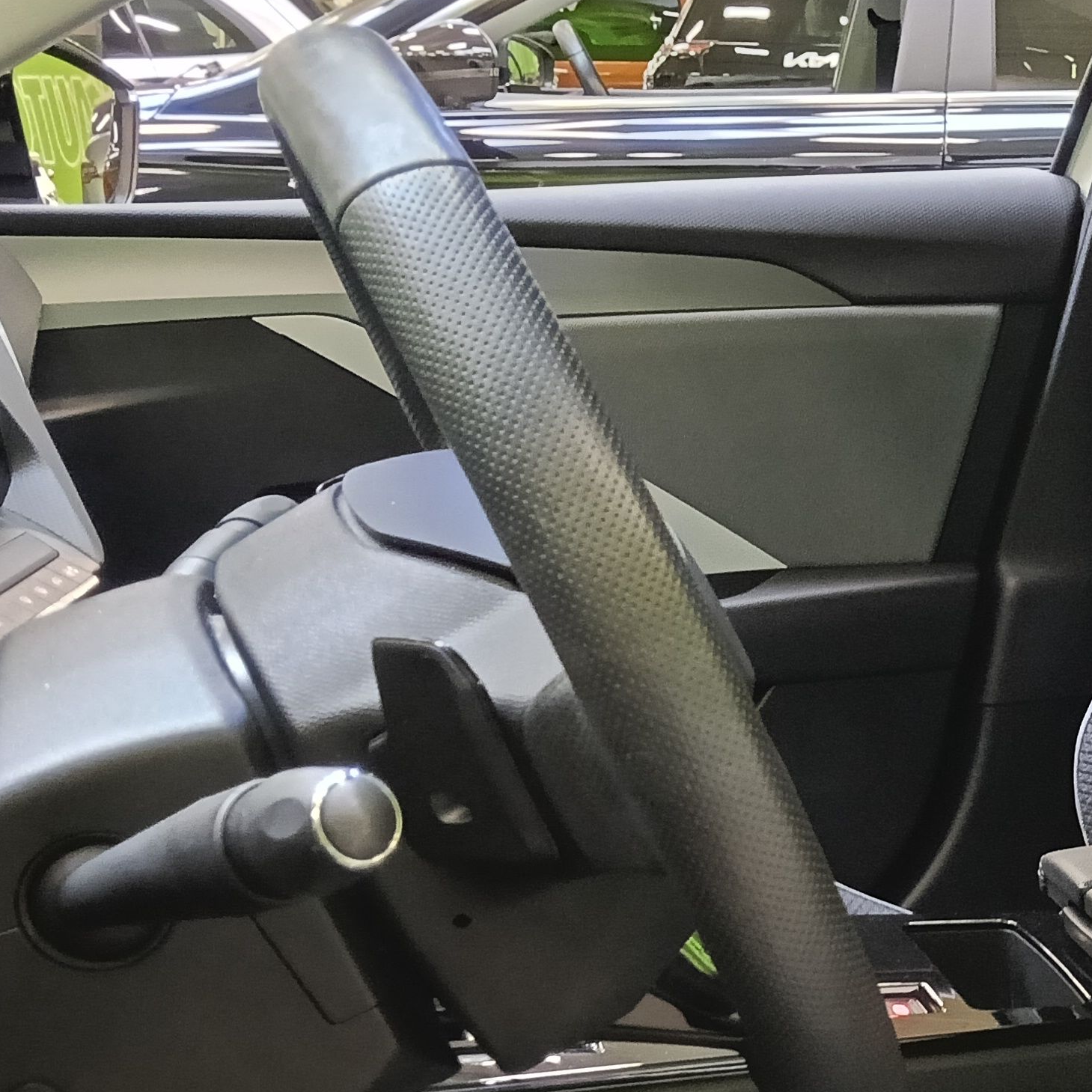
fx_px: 2391
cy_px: 770
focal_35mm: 67
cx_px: 1304
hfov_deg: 23.5
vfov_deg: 25.5
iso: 1000
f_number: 1.8
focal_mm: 3.98
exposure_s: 1/25
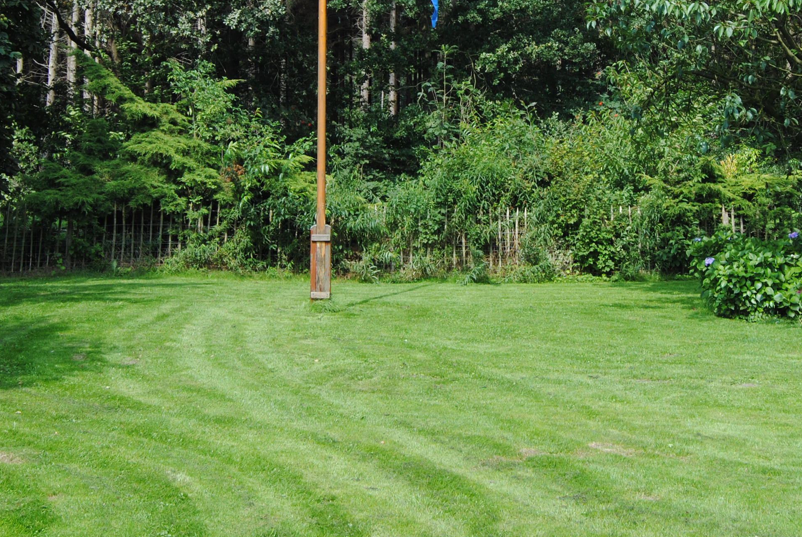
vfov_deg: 20.4
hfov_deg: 30.4
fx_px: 1472
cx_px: 501
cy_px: 94
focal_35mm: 66
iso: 100
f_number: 6.3
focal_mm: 22
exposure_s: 1/160
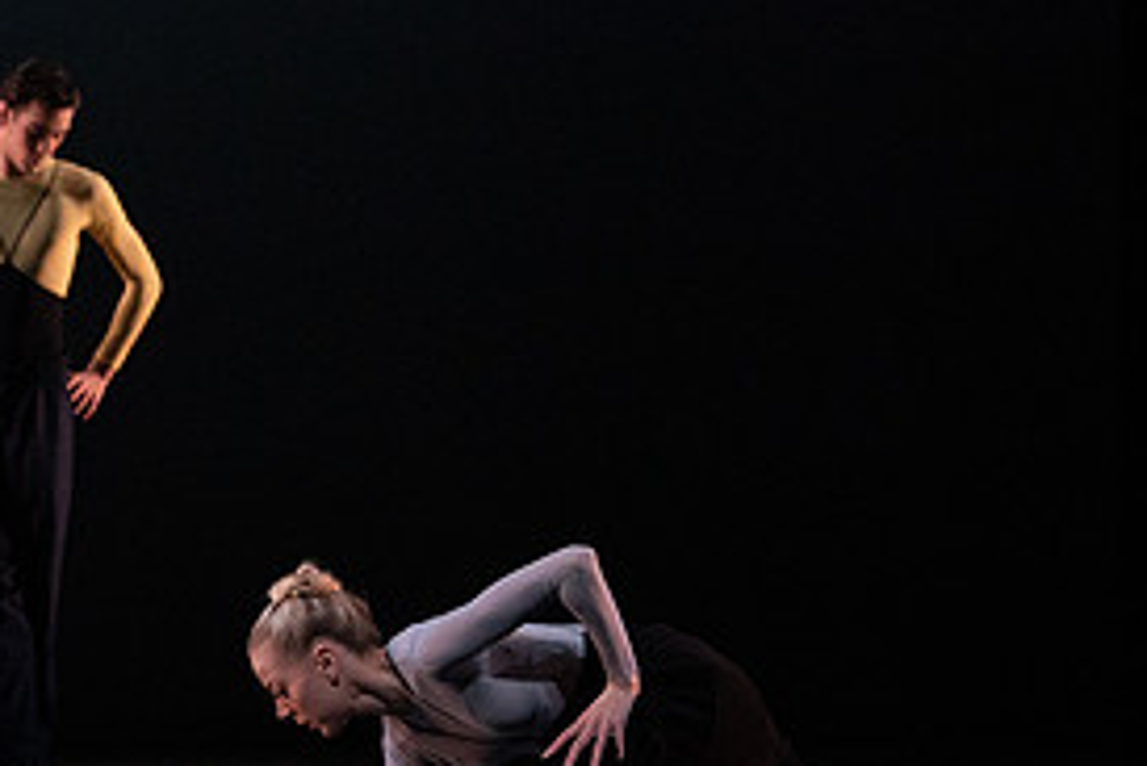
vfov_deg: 3.2
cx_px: 306
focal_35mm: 424
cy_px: 396
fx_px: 13516
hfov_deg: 4.9
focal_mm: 200
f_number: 8
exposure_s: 1/500
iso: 12800
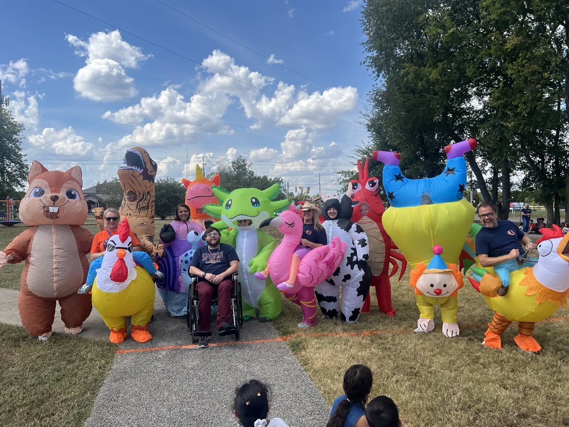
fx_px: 427
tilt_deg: -0.5
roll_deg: +1.2
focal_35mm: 26
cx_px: 284
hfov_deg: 67.3
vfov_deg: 53.1
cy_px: 214
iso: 50
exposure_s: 1/3704
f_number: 1.5
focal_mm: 5.7
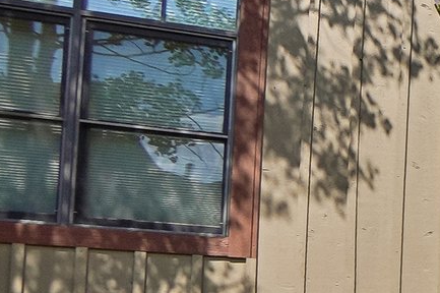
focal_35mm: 71
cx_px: 1036
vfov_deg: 18.8
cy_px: 272
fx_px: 867
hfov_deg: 15.6
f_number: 8
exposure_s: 1/250
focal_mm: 10
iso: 100
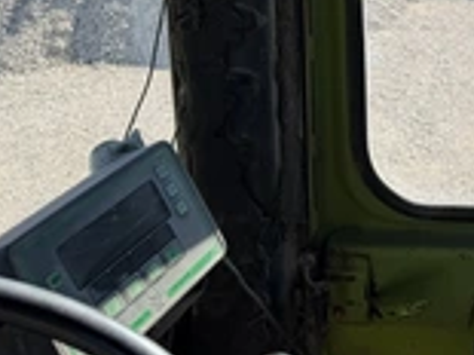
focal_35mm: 62
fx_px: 848
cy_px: -77
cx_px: 456
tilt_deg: -9.8
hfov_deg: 29.5
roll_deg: -1.5
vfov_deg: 21.8
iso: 80
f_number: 1.78
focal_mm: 6.76
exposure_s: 1/1855
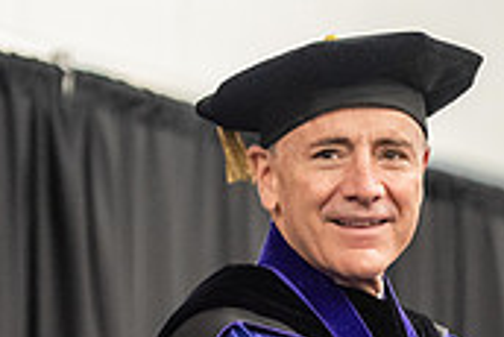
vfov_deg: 4.1
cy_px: 300
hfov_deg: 6.1
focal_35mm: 337
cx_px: 604
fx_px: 4722
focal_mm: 100
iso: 3200
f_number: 3.2
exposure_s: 1/200
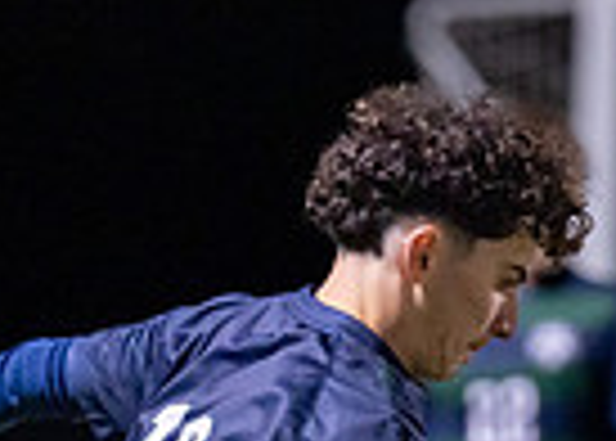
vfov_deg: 1.6
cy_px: 742
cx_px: 225
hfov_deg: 2.3
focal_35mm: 888
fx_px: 15543
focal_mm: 200
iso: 2500
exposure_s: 1/1000
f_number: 2.8
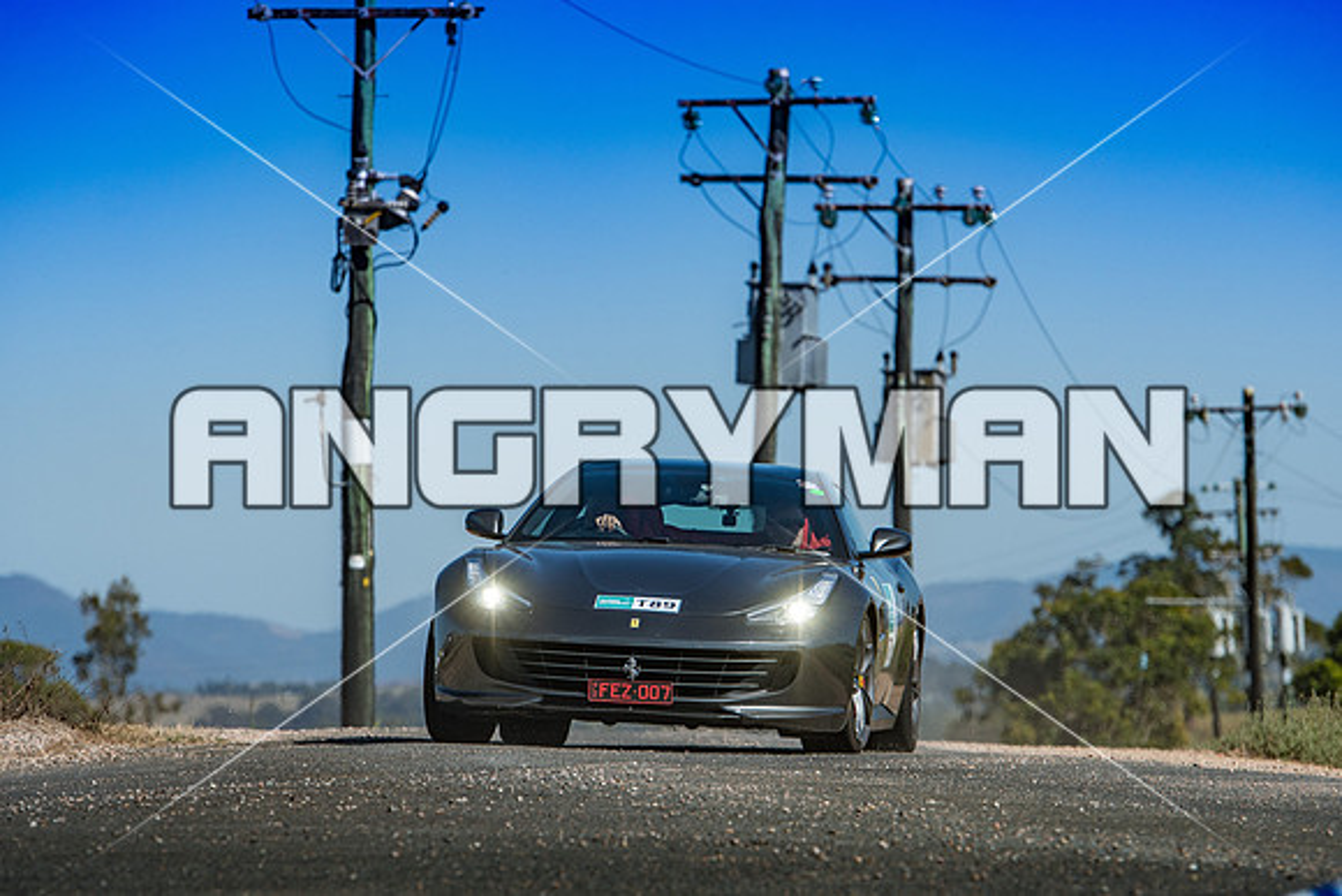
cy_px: 448
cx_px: 671
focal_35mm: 255
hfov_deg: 8.1
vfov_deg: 5.4
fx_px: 9508
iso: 100
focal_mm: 170
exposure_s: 1/2500
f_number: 4.5
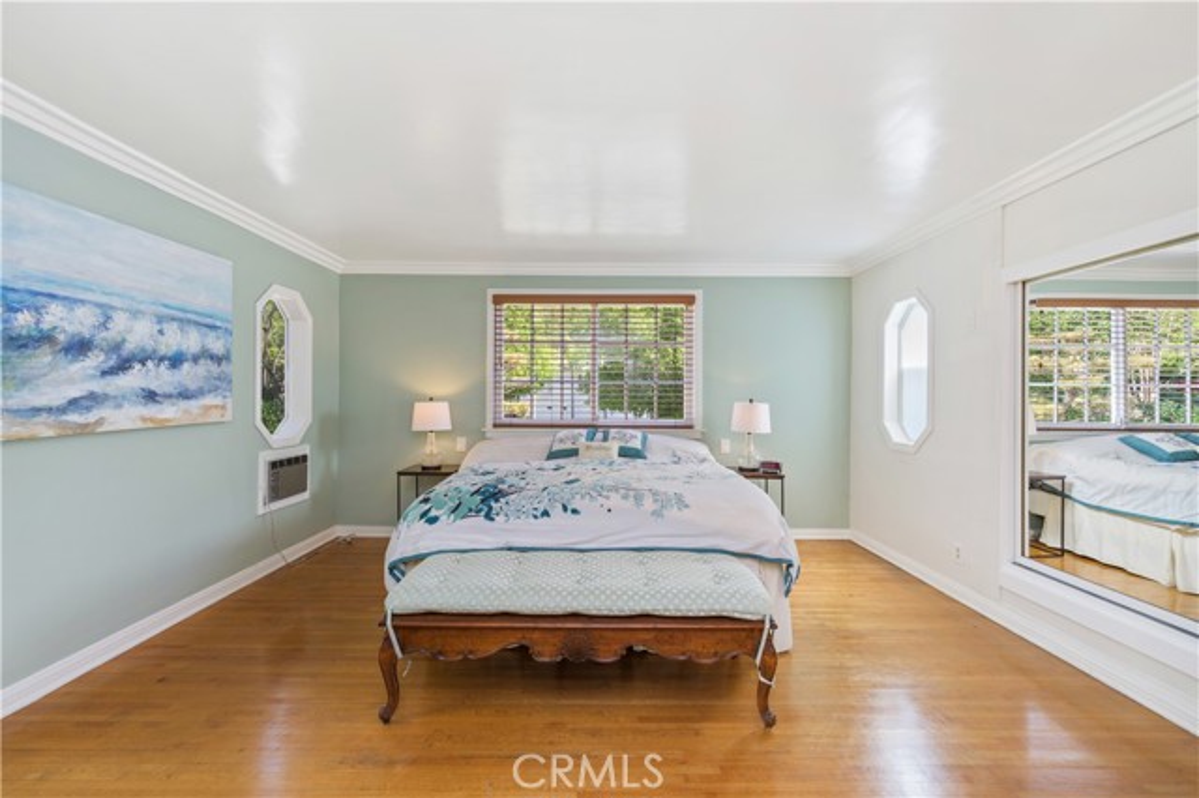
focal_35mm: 15
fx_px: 499
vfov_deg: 77.3
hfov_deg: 100.4
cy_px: 399
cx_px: 600
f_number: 8
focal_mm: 15
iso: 100
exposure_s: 1/13
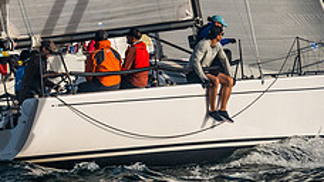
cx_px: -64
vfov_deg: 3.2
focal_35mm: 383
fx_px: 3289
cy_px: -45
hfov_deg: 5.6
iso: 400
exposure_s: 1/1600
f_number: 8
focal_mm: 140
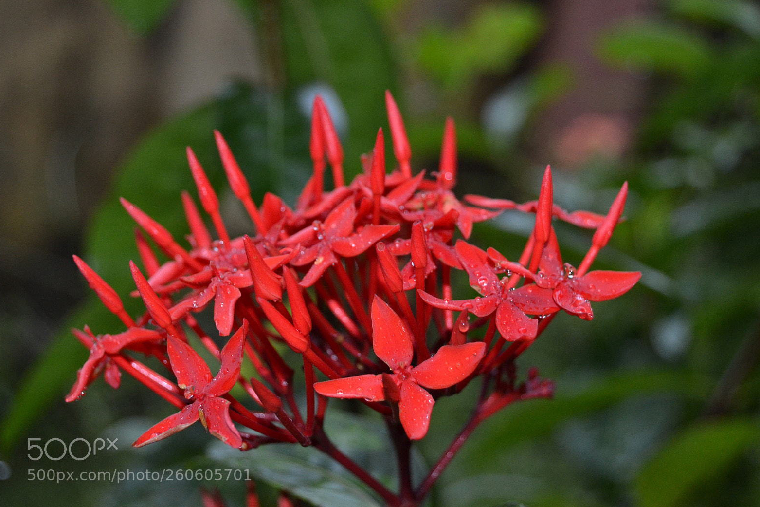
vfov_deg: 16.2
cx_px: 386
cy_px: 254
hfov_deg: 24.1
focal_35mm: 85
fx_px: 1784
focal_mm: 55
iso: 1400
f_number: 5.6
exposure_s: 1/60
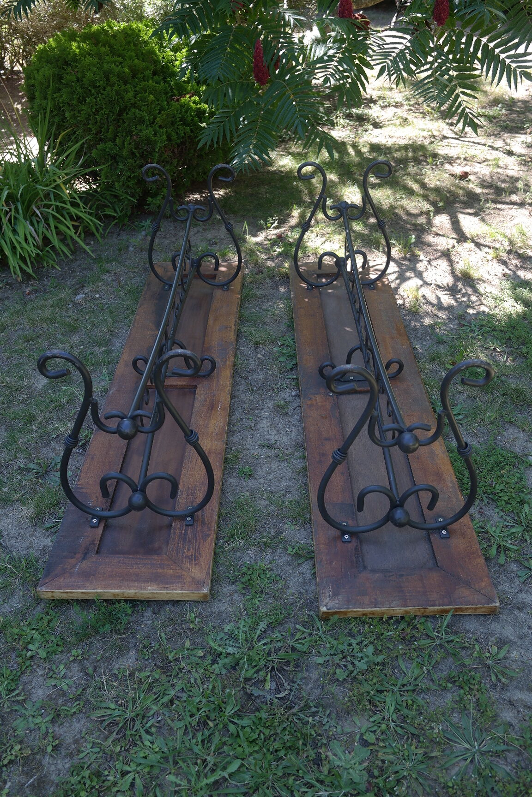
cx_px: 266
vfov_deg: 61.9
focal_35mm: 30
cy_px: 398
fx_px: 665
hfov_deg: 43.6
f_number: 3.5
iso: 100
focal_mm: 20
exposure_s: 1/100
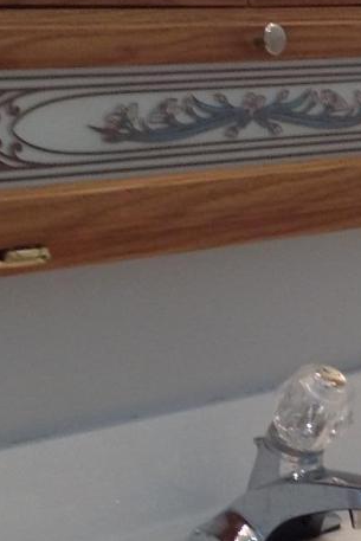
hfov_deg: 8.5
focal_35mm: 159
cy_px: 344
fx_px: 2390
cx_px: 446
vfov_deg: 12.9
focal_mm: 4.28
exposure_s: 1/24
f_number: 2.4
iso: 50
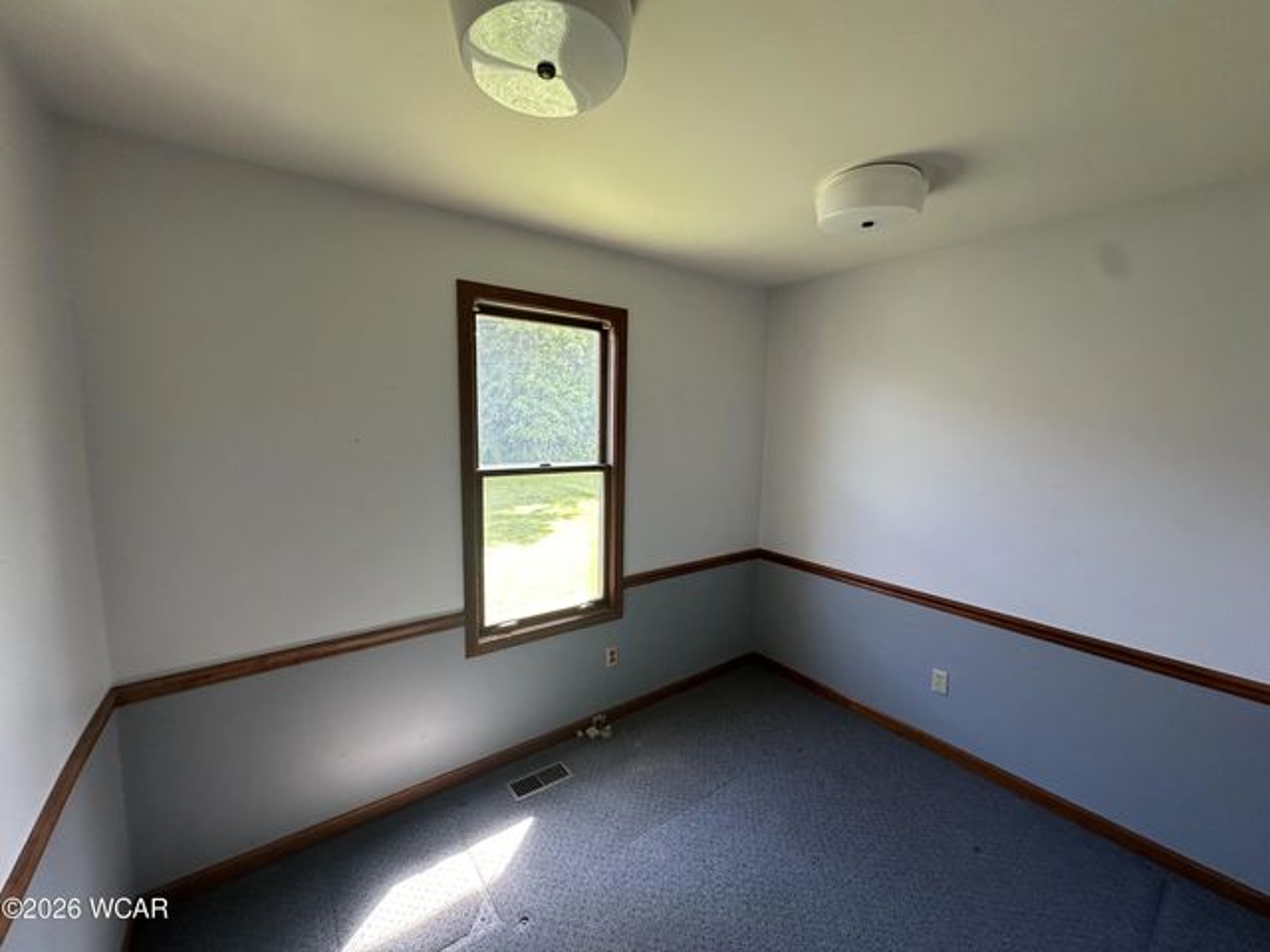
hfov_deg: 102.1
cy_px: 476
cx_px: 635
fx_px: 514
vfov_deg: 85.7
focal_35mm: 14
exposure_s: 1/99
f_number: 2.2
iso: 100
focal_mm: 2.22
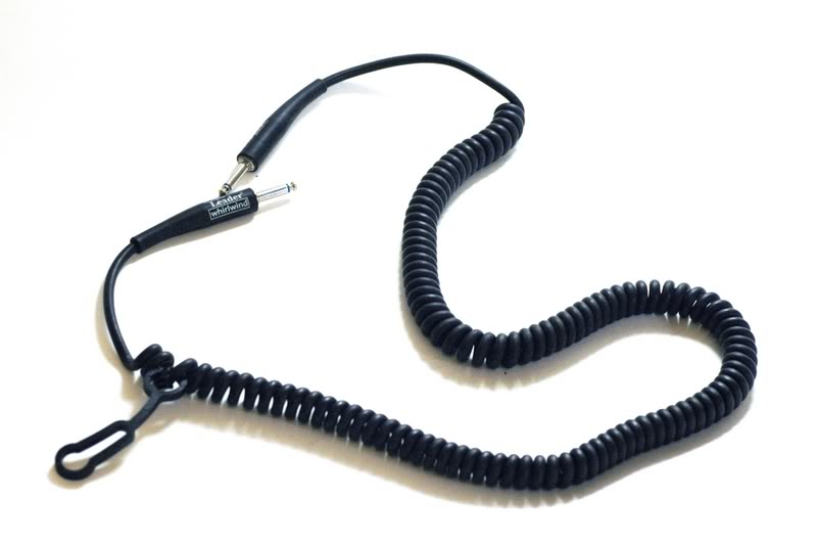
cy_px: 272
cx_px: 408
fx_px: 3061
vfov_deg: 10.1
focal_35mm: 135
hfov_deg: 15.2
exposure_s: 1/320
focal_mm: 90
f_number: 4.5
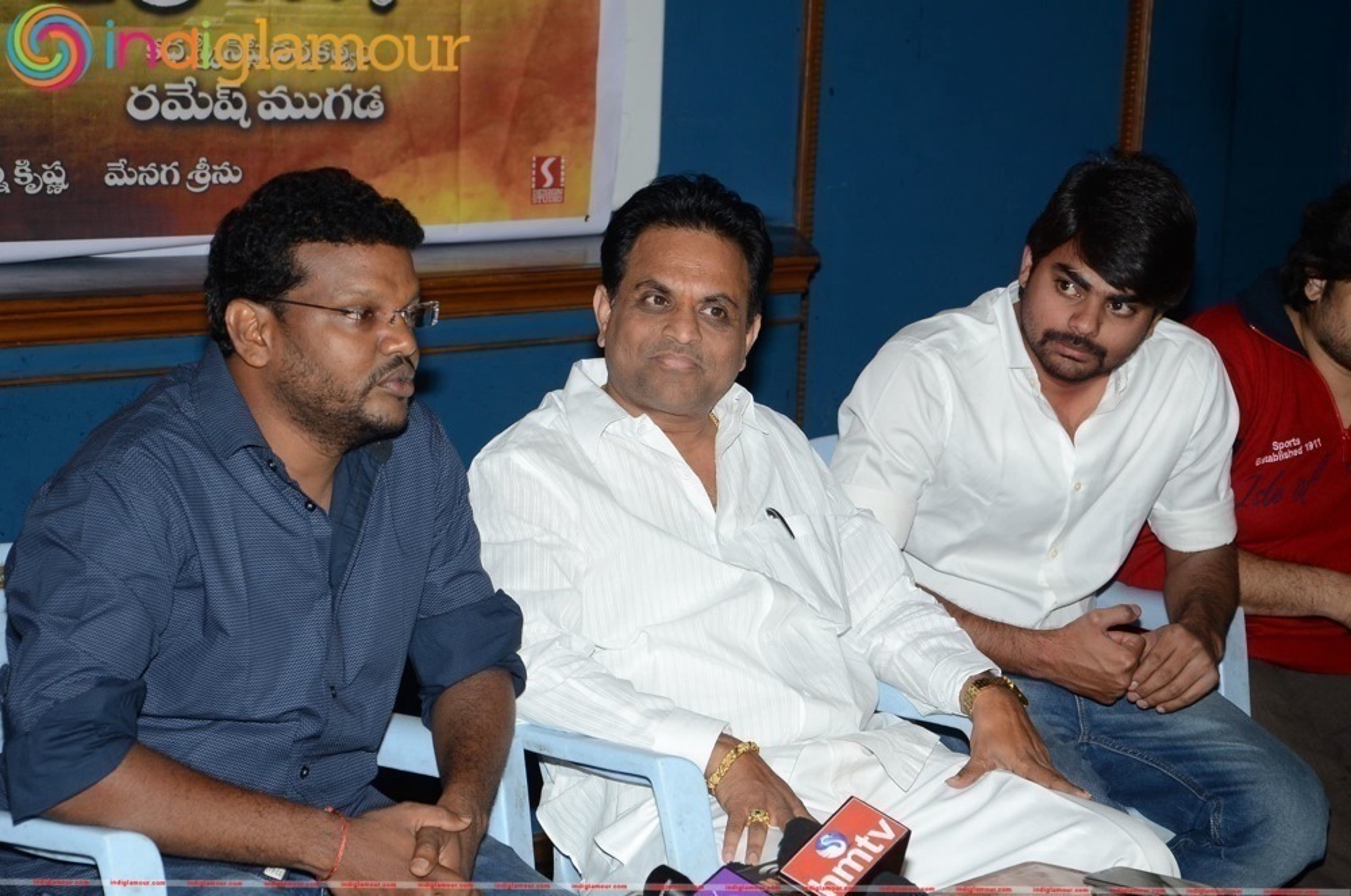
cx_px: 676
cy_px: 448
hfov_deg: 20.6
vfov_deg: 13.8
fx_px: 3709
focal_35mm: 99
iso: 500
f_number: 5.6
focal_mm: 66
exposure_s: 1/125
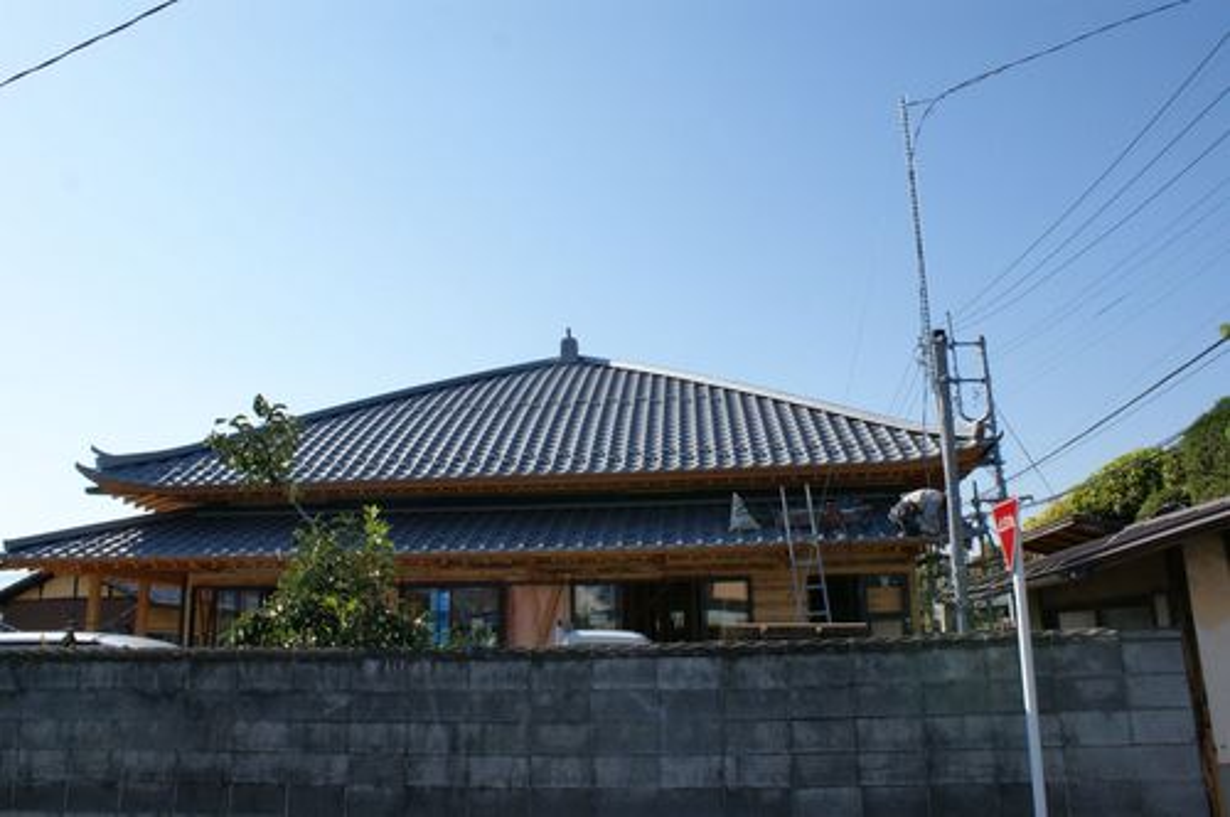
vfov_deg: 47.8
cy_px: 408
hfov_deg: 67.4
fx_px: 921
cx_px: 615
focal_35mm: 27
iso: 100
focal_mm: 18
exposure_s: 1/160
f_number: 10
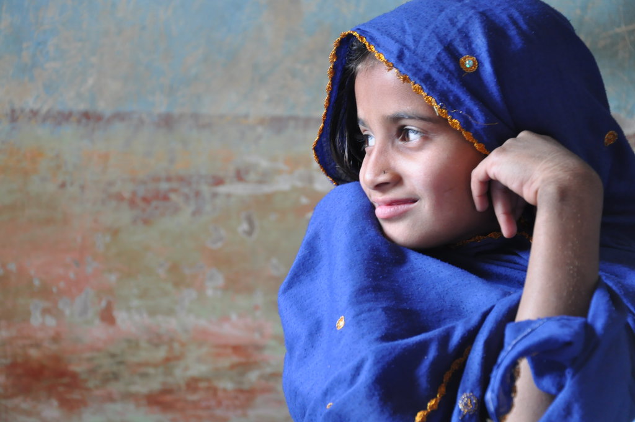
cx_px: 318
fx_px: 1533
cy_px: 211
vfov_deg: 15.7
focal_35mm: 87
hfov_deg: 23.4
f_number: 5
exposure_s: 1/30
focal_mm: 58
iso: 800
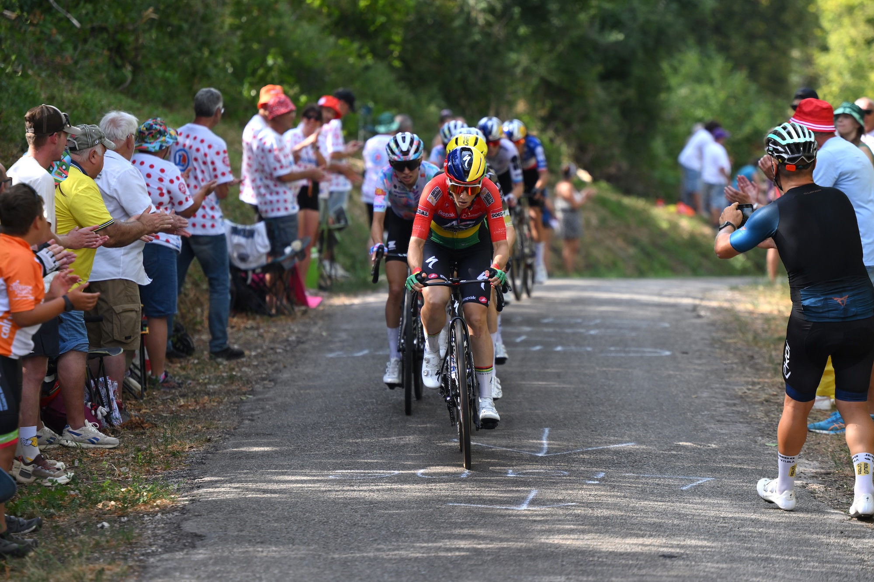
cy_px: 291
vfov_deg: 7.6
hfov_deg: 11.4
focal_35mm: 180
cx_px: 437
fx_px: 4369
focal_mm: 180
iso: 1000
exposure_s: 1/1600
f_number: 4
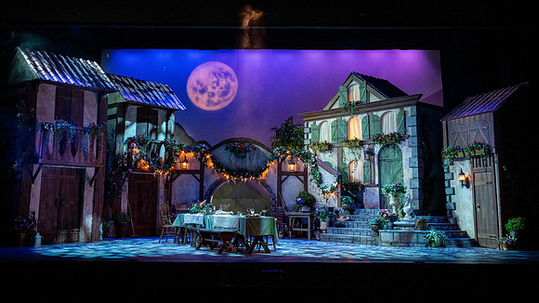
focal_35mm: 35
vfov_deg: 33.2
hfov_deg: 56.0
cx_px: 258
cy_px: 131
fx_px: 507
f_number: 5.6
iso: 2500
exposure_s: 1/100
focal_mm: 32
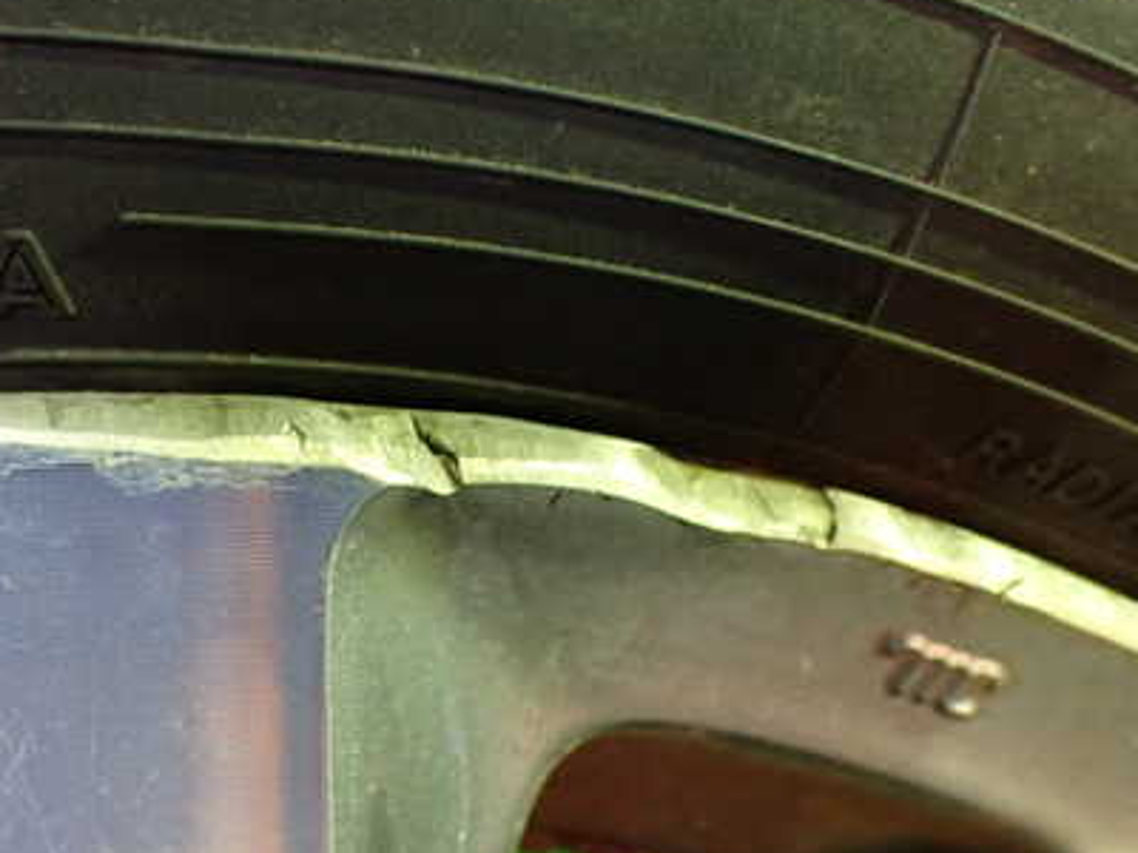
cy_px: 552
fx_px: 1479
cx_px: 558
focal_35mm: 45
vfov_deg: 32.0
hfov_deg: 42.1
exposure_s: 1/30
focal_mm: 5.4
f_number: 2.3
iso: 1000
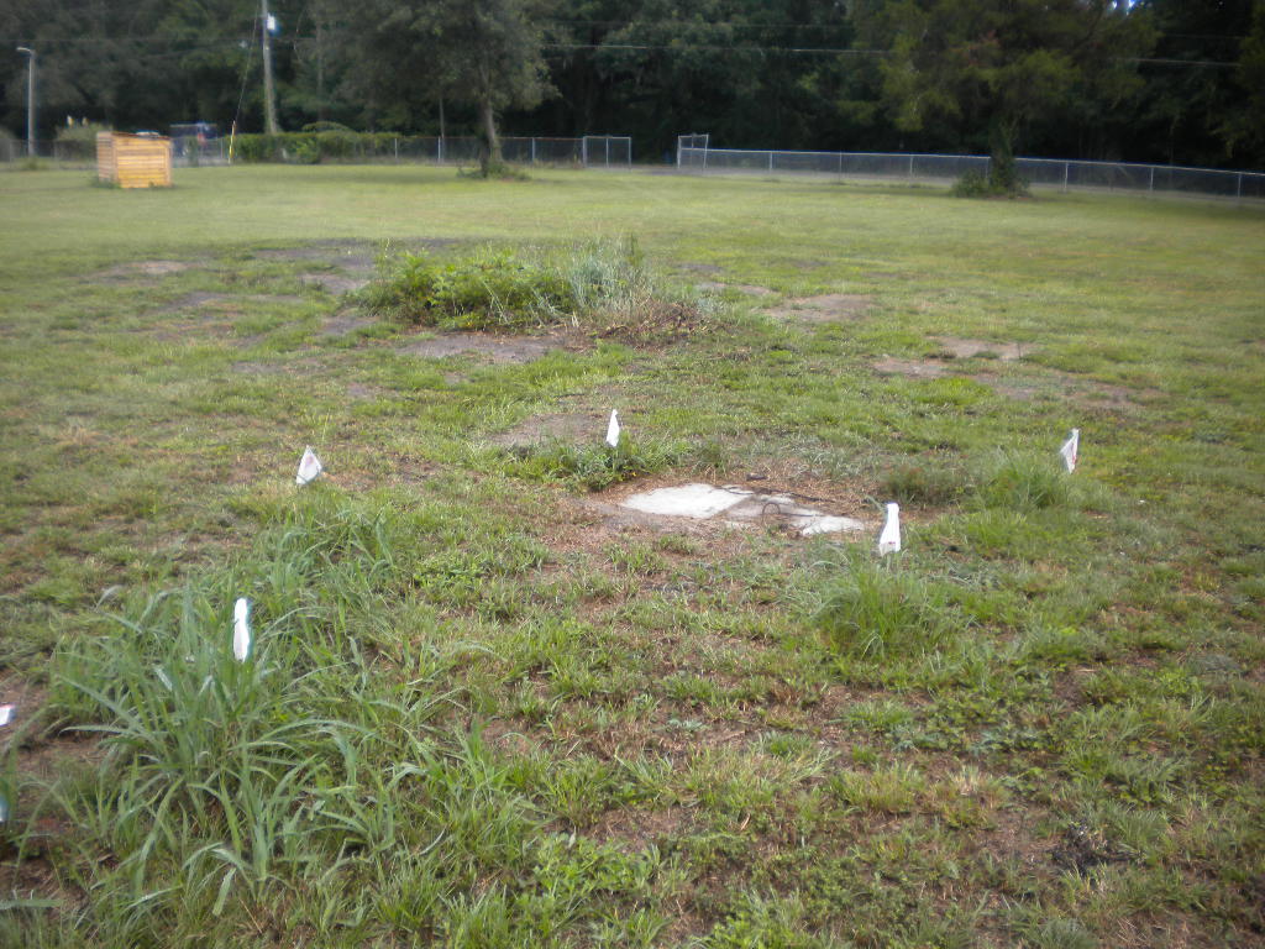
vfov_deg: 40.7
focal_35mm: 35
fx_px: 1279
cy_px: 474
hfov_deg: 52.6
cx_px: 632
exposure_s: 1/226
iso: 80
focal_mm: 6.3
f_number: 3.1
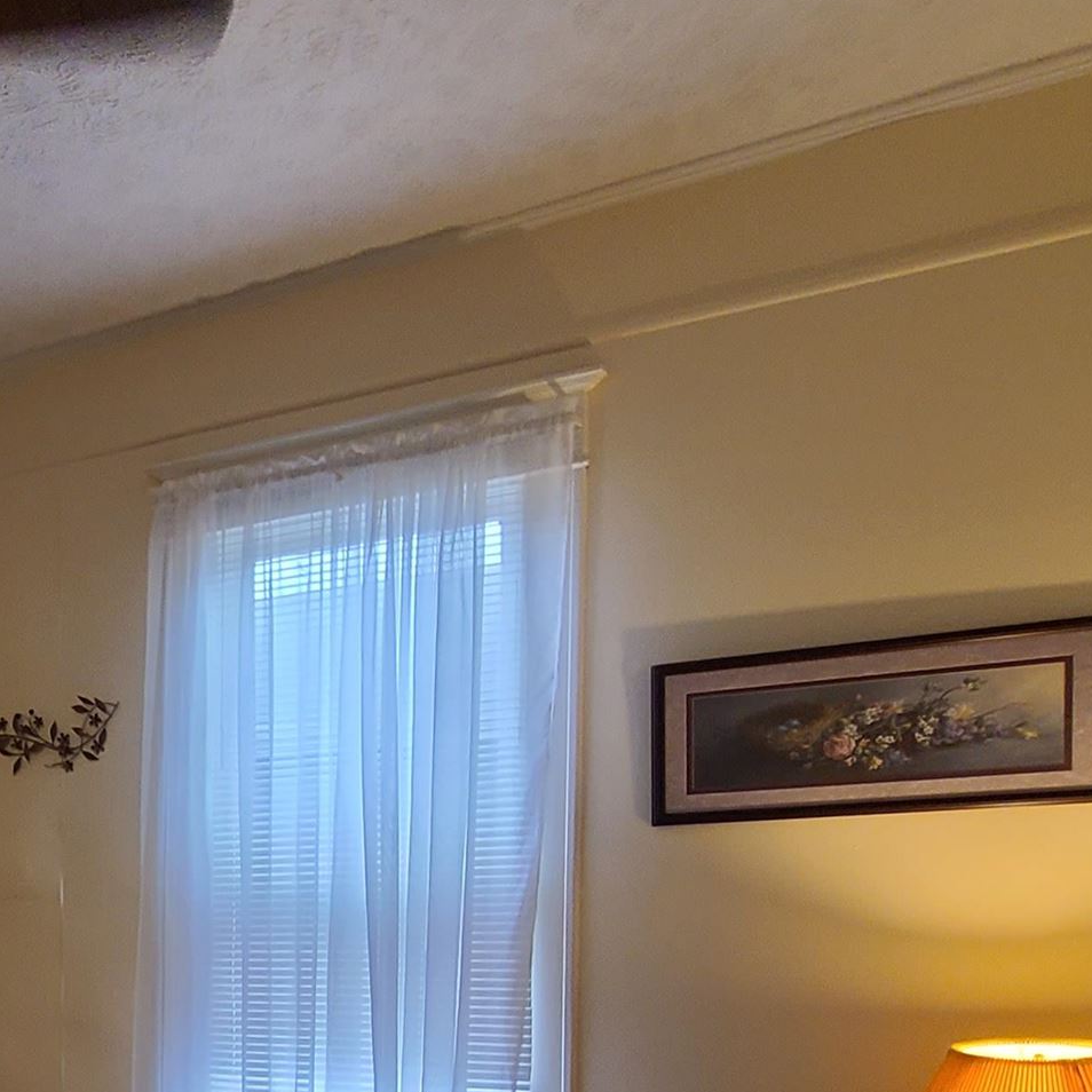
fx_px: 1321
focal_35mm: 37
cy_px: 963
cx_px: -184
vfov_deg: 41.7
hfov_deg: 36.1
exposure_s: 1/60
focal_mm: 2.2
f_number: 2.2
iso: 160
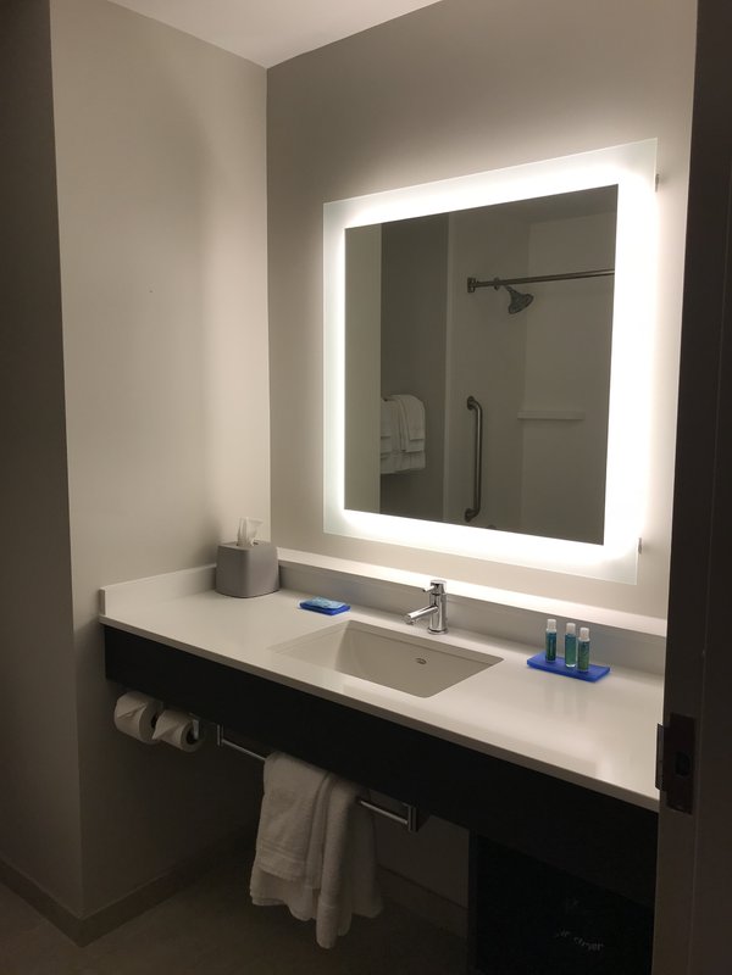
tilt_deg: -6.5
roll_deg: +0.0
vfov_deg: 63.4
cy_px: 488
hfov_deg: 49.7
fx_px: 789
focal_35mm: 28
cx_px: 366
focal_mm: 3.99
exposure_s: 1/199
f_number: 1.8
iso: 20
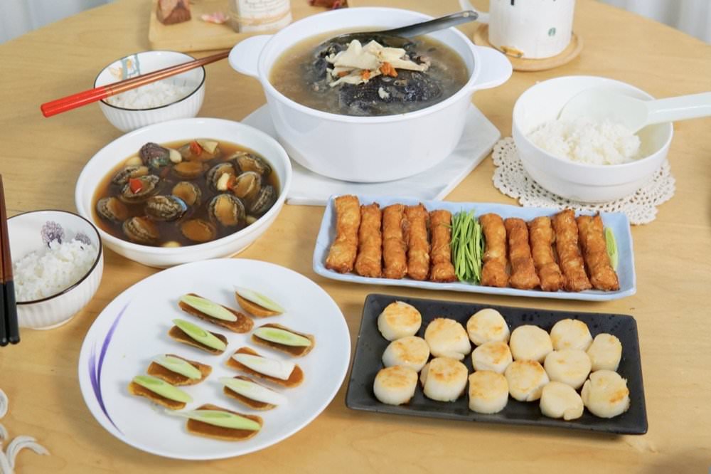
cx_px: 356
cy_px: 237
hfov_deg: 43.6
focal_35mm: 45
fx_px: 888
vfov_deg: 29.8
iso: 640
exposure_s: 1/160
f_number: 4
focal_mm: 30
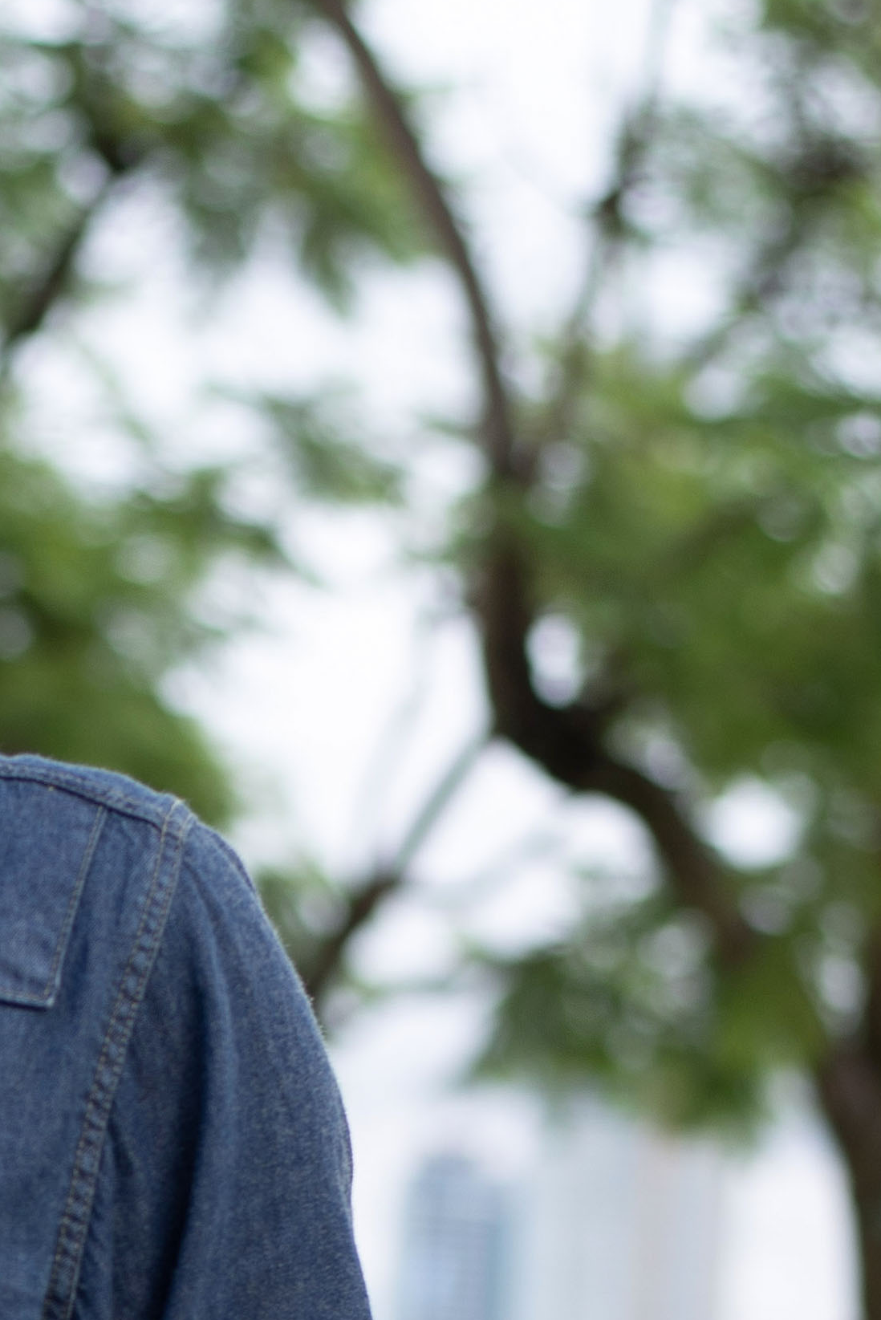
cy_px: 1626
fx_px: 6565
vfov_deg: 11.2
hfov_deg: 7.6
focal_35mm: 179
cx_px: -298
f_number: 2.5
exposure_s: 1/80
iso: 125
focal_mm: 50
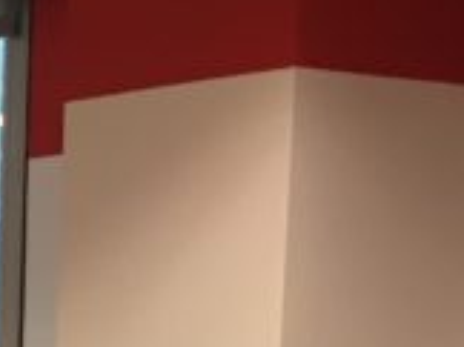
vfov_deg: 6.2
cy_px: 1118
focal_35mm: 215
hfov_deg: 8.7
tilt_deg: -11.7
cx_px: -473
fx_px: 2878
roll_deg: +0.6
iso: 64
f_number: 2.2
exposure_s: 1/30
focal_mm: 4.15
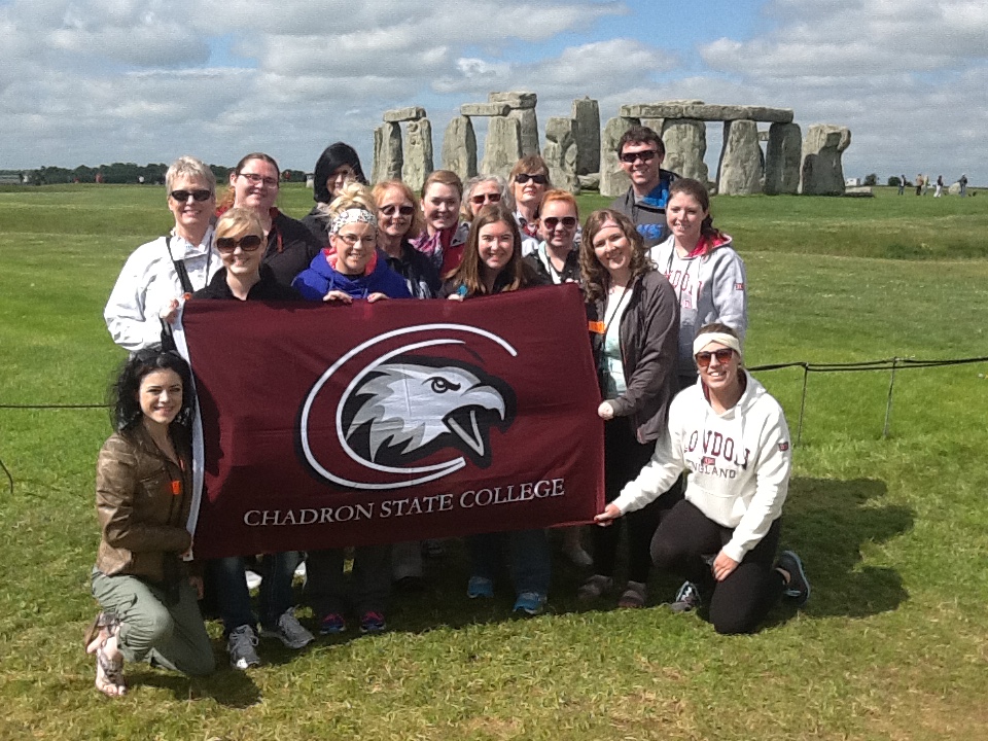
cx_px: 494
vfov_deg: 32.9
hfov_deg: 42.9
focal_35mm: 44
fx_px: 1256
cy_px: 370
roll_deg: -0.5
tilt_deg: -8.9
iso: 40
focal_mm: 2.03
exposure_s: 1/1486
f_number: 2.4
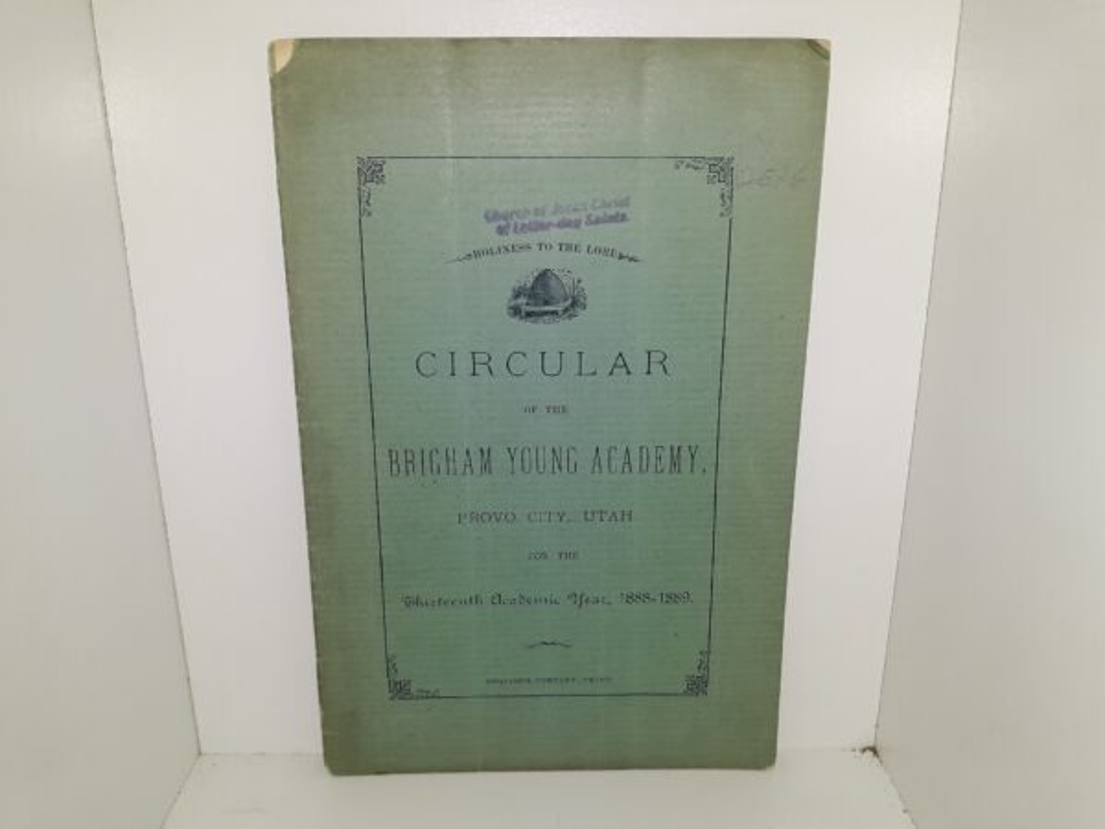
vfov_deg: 49.7
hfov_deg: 63.4
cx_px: 552
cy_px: 414
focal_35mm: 28
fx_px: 894
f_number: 1.7
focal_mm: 3.7
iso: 40
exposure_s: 1/183
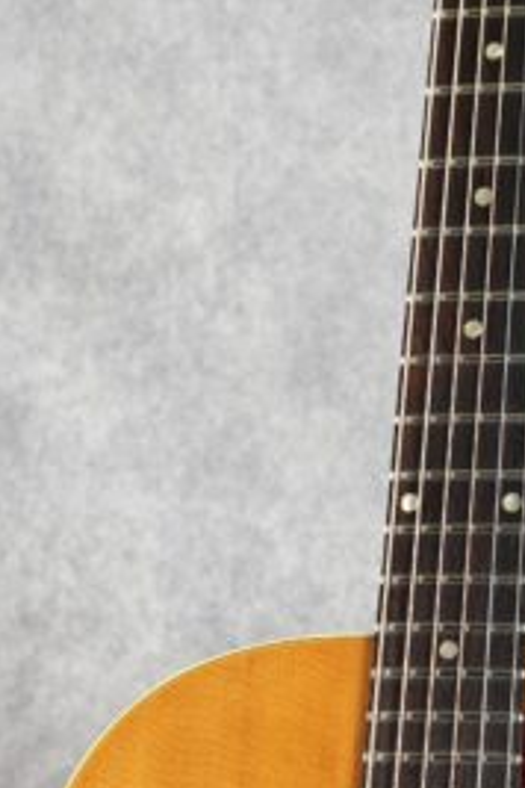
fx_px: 4200
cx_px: 385
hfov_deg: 7.1
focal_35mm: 192
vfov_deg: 10.6
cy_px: 750
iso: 400
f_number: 6.3
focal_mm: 50
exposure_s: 1/1.6
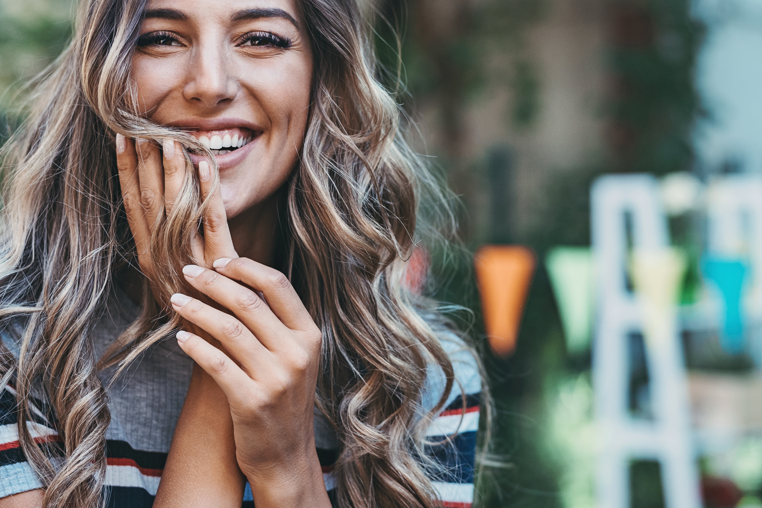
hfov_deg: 25.9
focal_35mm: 78
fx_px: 1651
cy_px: 260
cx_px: 303
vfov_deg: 17.5
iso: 640
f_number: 1.8
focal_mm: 50
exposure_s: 1/640
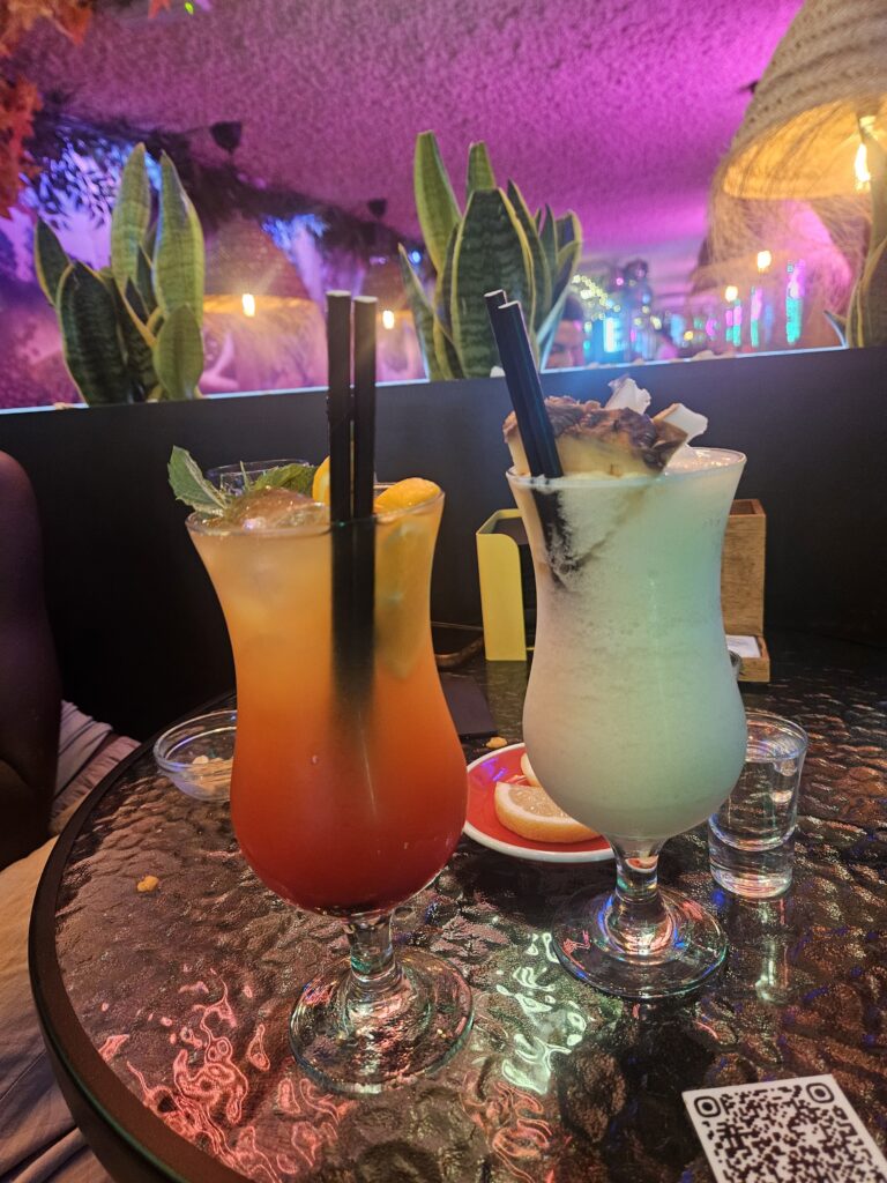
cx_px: 444
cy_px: 592
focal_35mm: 23
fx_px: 786
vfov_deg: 73.9
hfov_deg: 58.9
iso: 500
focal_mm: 5.4
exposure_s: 1/33.3
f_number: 1.8
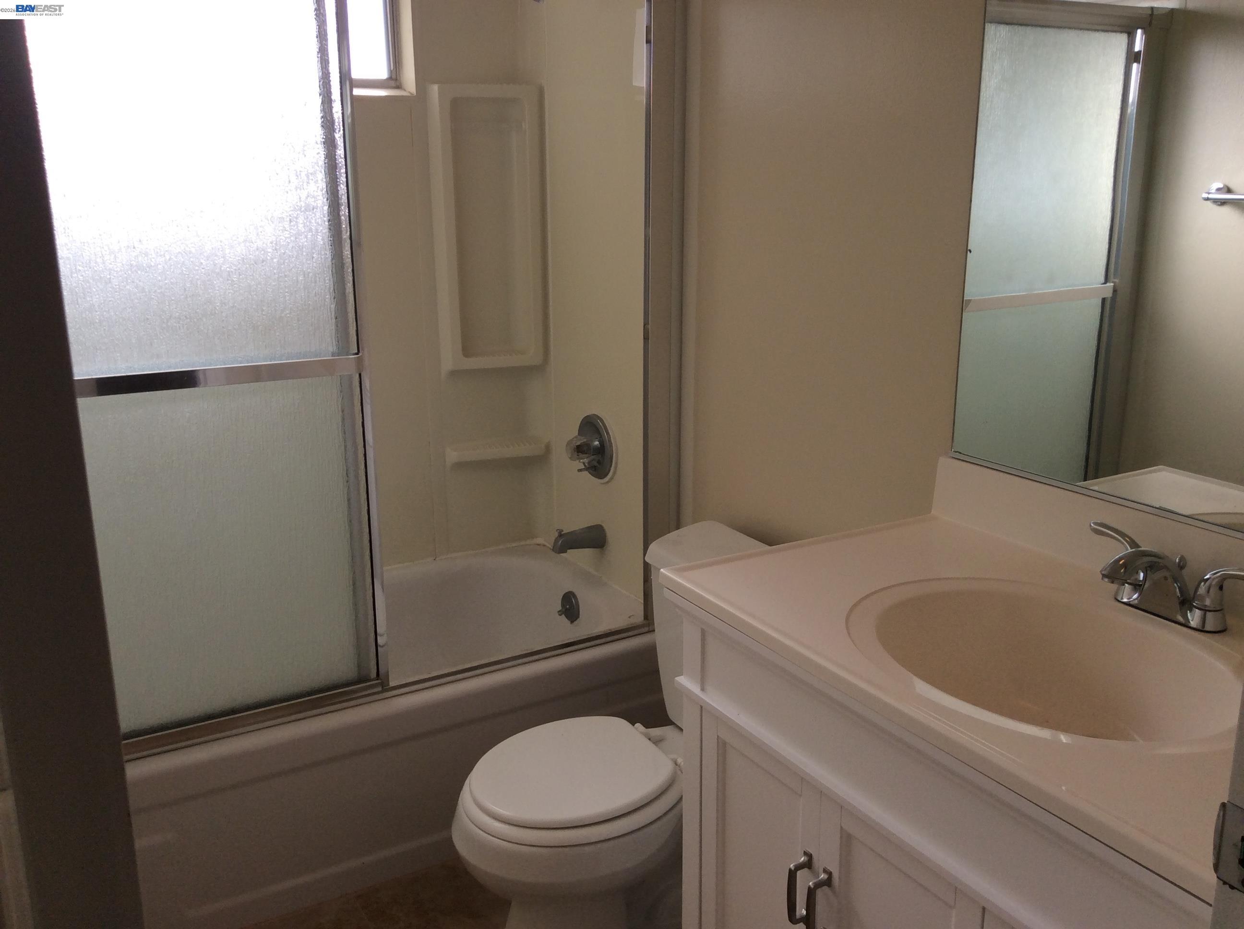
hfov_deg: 56.9
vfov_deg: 44.1
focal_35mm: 32
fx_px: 1148
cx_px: 622
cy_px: 464
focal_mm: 3.3
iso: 32
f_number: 2.4
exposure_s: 1/170
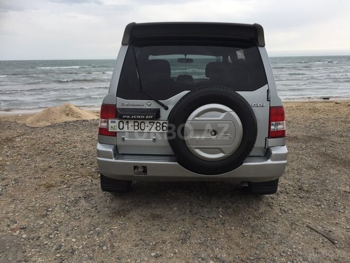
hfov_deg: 61.7
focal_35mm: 29
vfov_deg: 48.2
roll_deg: -1.0
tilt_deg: -13.6
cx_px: 175
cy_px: 132
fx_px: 293
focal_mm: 4.15
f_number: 2.2
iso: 32
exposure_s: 1/1236
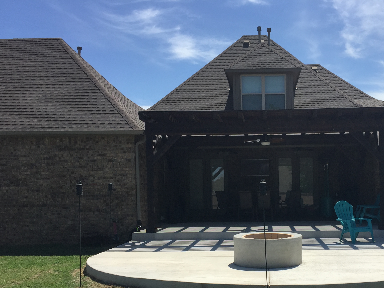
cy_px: 197
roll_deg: -0.7
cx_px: 253
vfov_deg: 34.7
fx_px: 455
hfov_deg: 45.2
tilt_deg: -0.7
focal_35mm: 41
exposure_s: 1/2825
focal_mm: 4.15
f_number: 2.2
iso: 32
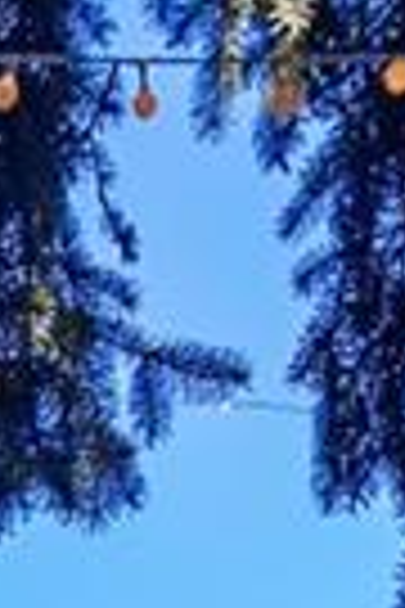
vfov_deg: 7.7
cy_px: 2247
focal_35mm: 202
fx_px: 3408
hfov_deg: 6.5
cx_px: -540
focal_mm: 17
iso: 320
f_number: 7.1
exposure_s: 1/80
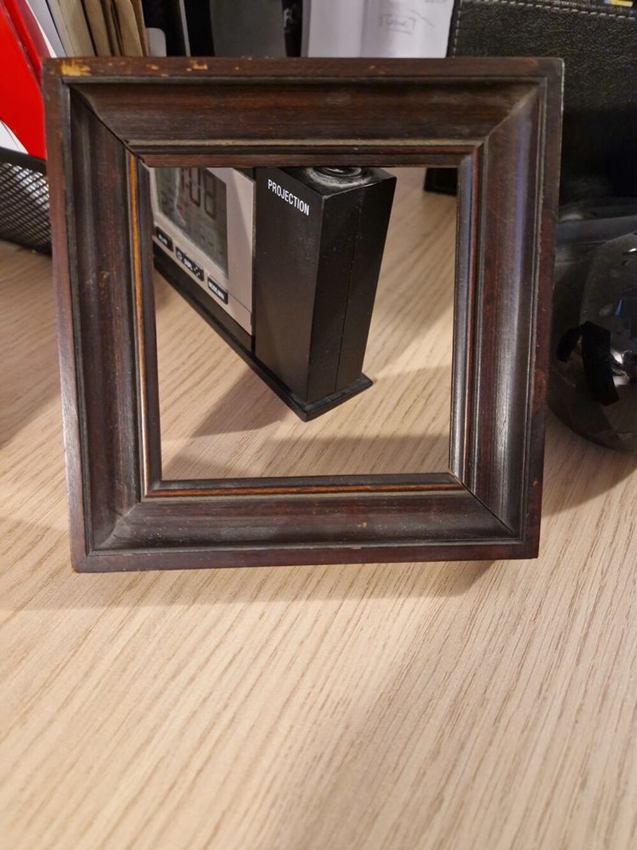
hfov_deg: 58.9
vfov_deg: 73.9
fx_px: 564
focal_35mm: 23
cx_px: 318
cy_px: 425
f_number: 1.8
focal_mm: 5.4
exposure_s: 1/50
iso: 800
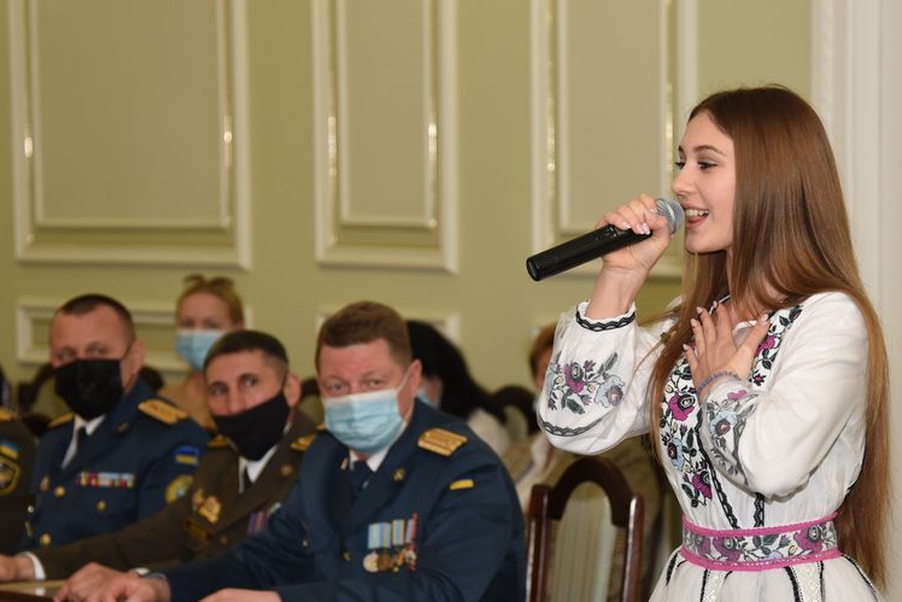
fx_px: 4034
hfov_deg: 12.7
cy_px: 350
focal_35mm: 161
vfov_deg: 8.5
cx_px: 550
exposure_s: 1/200
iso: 800
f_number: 4
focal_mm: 86
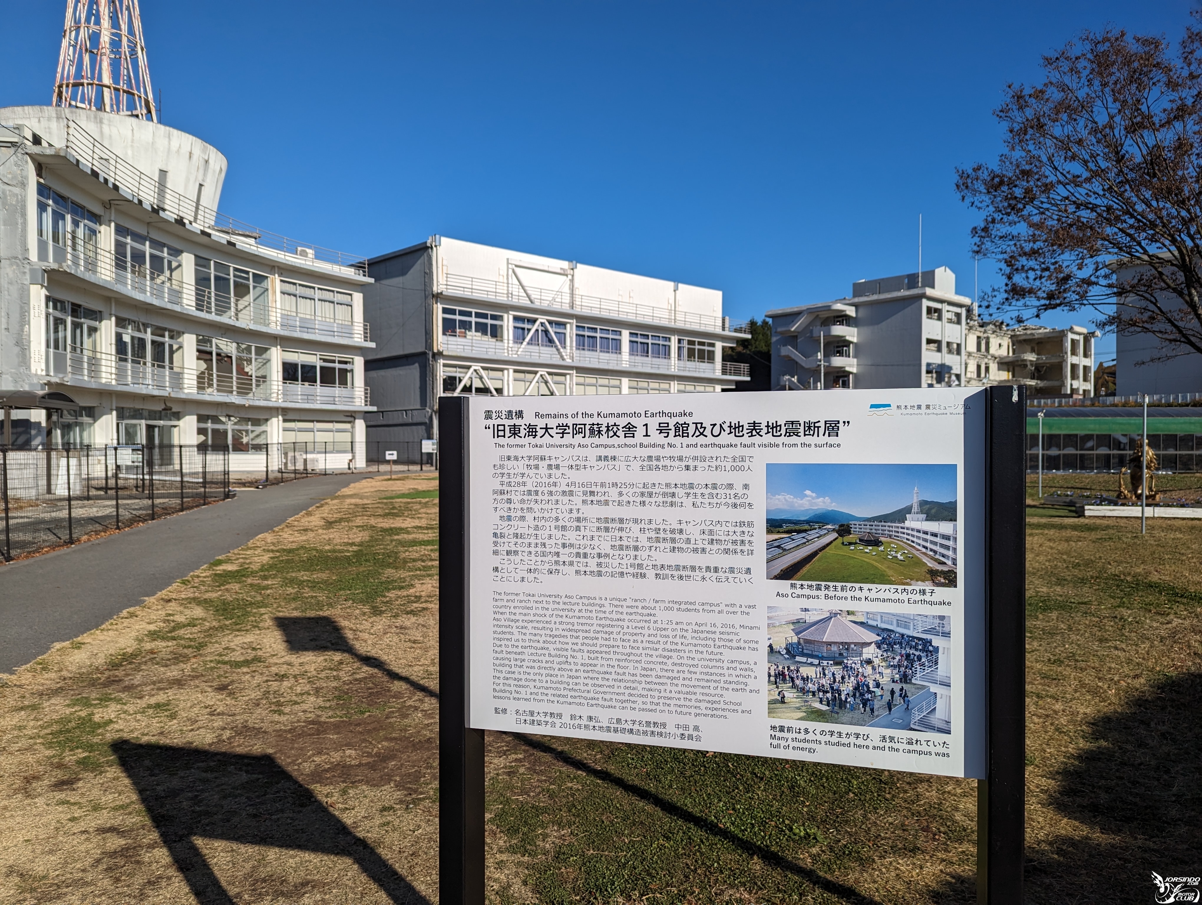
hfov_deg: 71.5
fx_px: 835
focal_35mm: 24
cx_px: 601
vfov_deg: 56.9
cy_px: 452
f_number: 1.85
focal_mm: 6.81
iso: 38
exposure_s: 1/3906
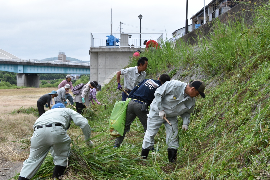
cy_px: 90
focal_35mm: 72
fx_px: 540
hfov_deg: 28.1
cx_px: 135
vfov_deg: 18.9
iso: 1000
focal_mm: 48
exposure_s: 1/60
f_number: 11
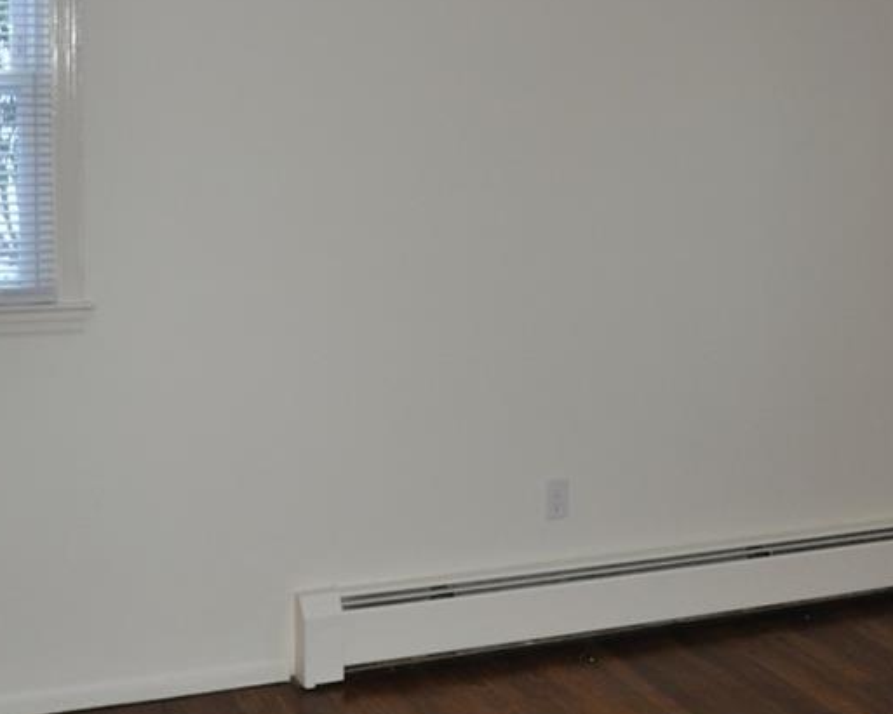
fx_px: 1557
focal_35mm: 59
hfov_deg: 32.0
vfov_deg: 25.8
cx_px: 508
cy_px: 300
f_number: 3.8
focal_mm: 21
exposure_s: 1/60
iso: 800
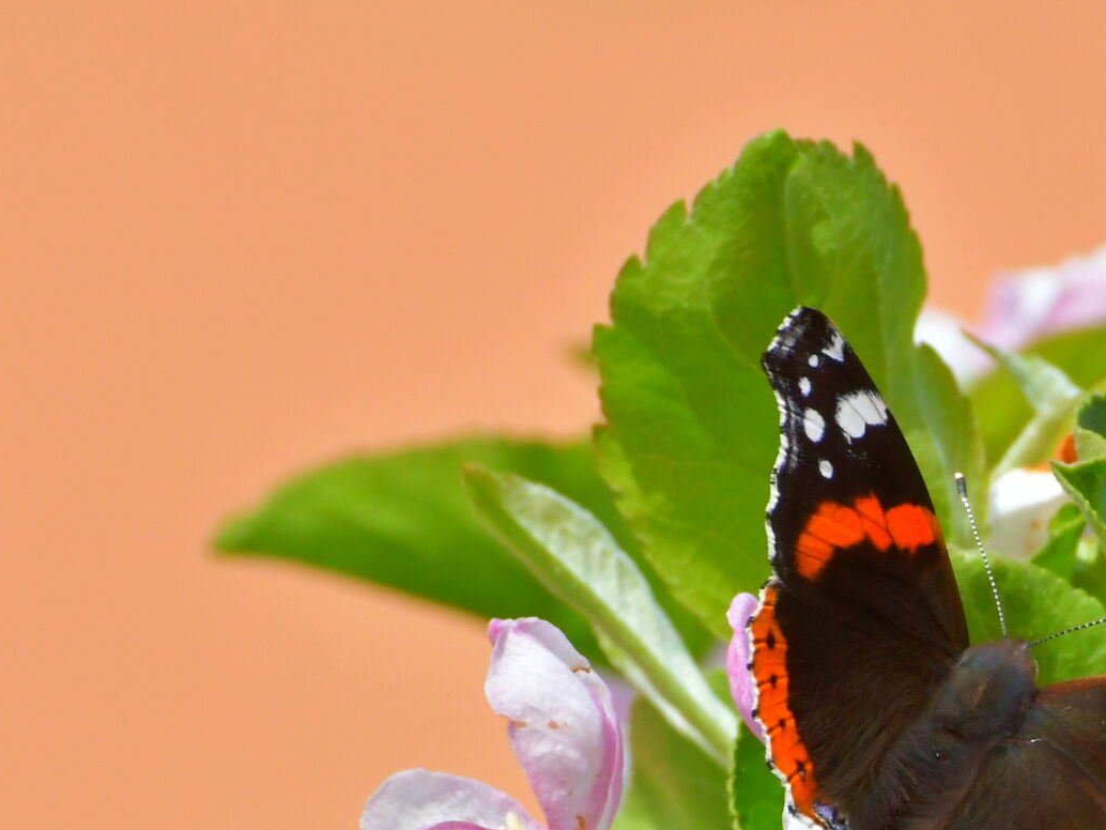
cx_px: 962
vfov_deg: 1.1
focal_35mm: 1339
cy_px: 759
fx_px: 42792
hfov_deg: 1.5
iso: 800
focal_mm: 300
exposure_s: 1/800
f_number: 14
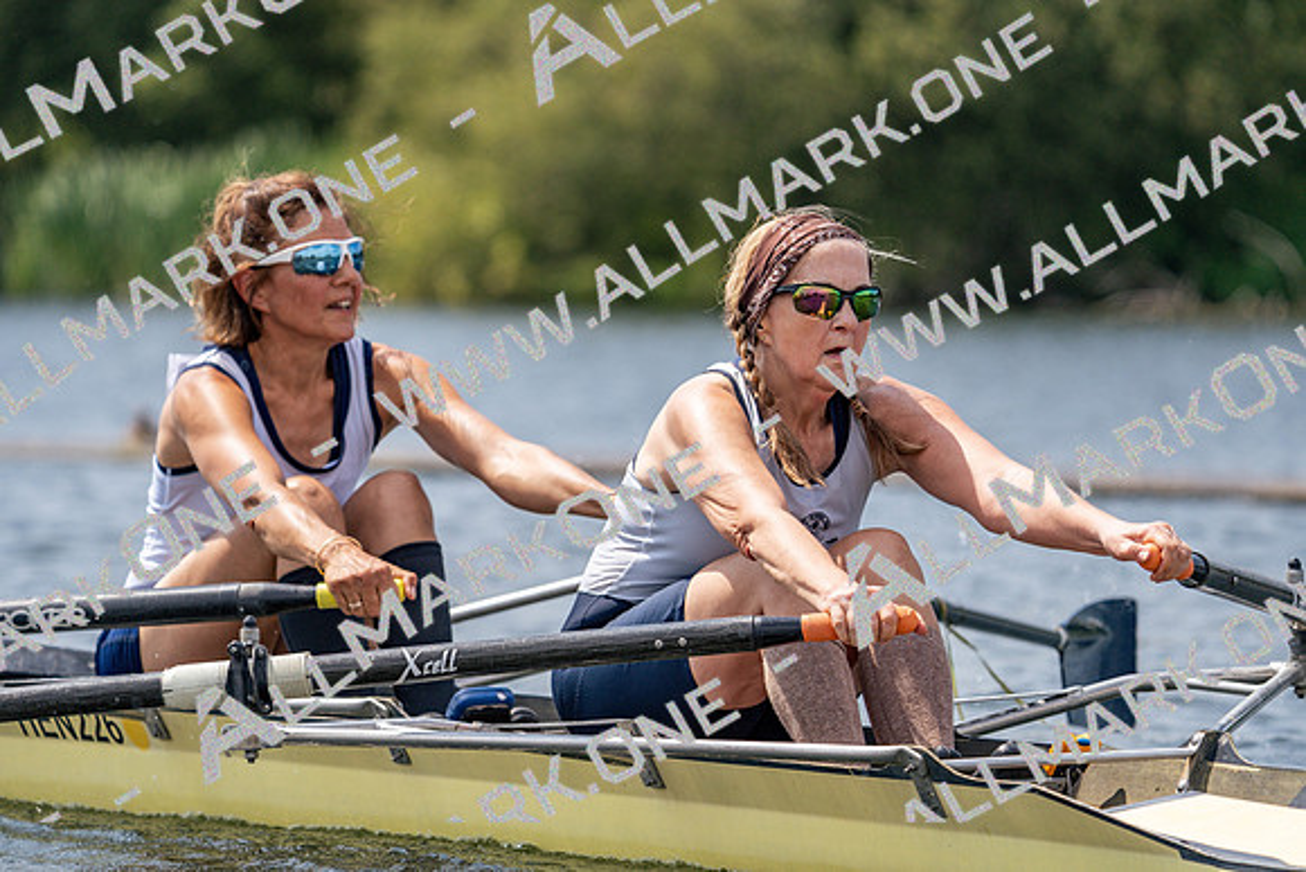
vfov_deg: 4.1
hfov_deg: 6.2
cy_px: 436
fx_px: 12046
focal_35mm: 332
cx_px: 653
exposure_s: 1/1600
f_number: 6.3
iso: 250
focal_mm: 332
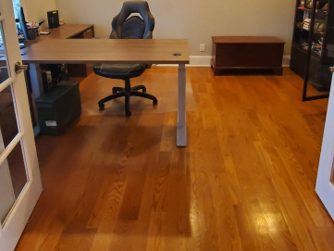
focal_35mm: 24
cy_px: 37
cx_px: 182
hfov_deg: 71.4
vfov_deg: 51.8
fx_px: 232
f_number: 2.2
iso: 500
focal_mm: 1.8
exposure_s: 1/30
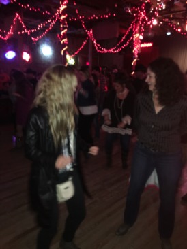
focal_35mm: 29
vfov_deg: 61.7
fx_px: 209
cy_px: 124
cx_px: 94
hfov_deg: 48.2
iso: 250
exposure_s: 1/16
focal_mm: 4.15
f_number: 2.2
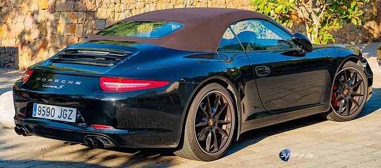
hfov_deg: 27.3
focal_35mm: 81
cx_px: 196
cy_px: 56
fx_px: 784
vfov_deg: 12.2
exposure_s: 1/125
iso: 100
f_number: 5
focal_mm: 62
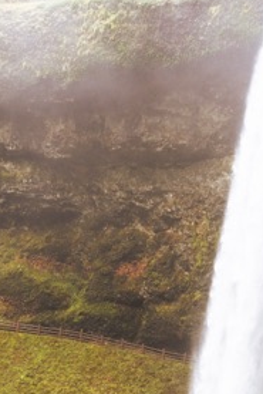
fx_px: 996
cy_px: 326
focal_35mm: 91
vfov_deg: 22.0
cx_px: 273
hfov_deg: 14.8
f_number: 4
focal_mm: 28
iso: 400
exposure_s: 1/160
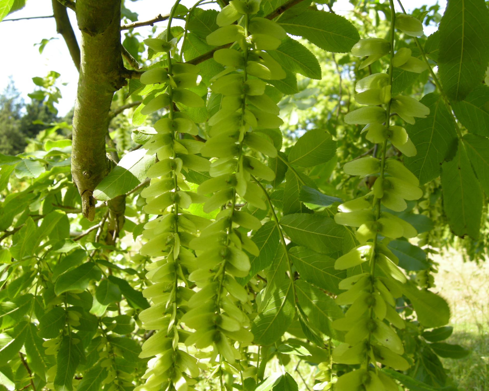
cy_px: 193
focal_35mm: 37
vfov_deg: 40.1
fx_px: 535
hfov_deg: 49.1
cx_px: 246
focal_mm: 7.5
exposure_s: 1/115
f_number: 3.8
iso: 64
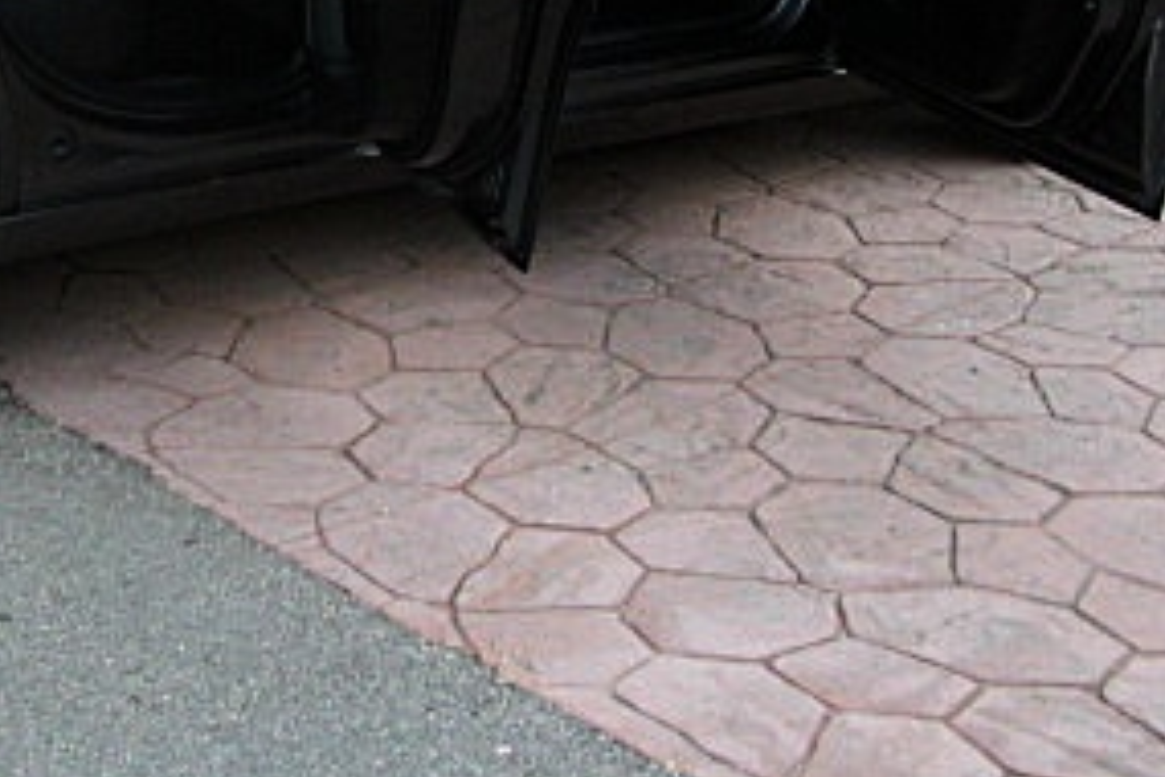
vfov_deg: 15.9
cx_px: 127
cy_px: -53
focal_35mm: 84
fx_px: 2718
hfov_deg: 23.6
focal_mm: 6.3
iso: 200
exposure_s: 1/125
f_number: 2.8
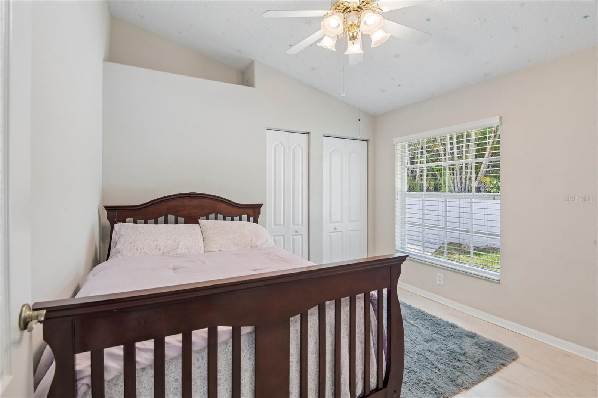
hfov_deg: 96.7
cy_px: 199
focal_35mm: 16
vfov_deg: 73.7
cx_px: 299
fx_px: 266
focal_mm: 16
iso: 400
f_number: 8
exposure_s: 1/50
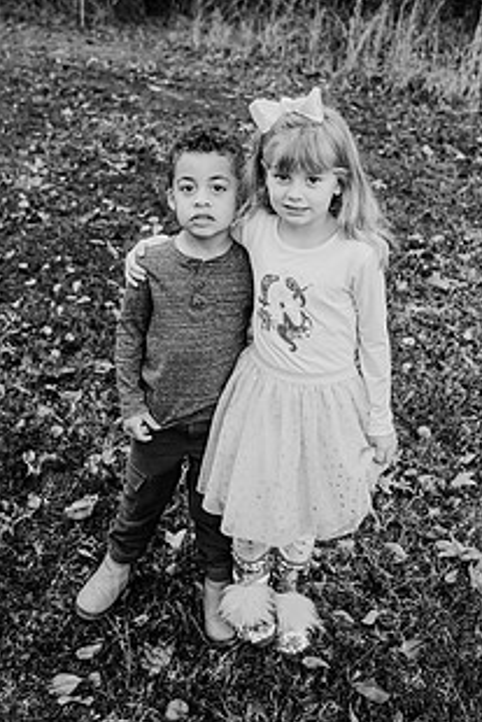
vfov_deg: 43.1
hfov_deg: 29.9
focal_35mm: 45
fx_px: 903
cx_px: 247
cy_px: 252
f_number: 4
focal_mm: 31
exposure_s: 1/800
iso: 800
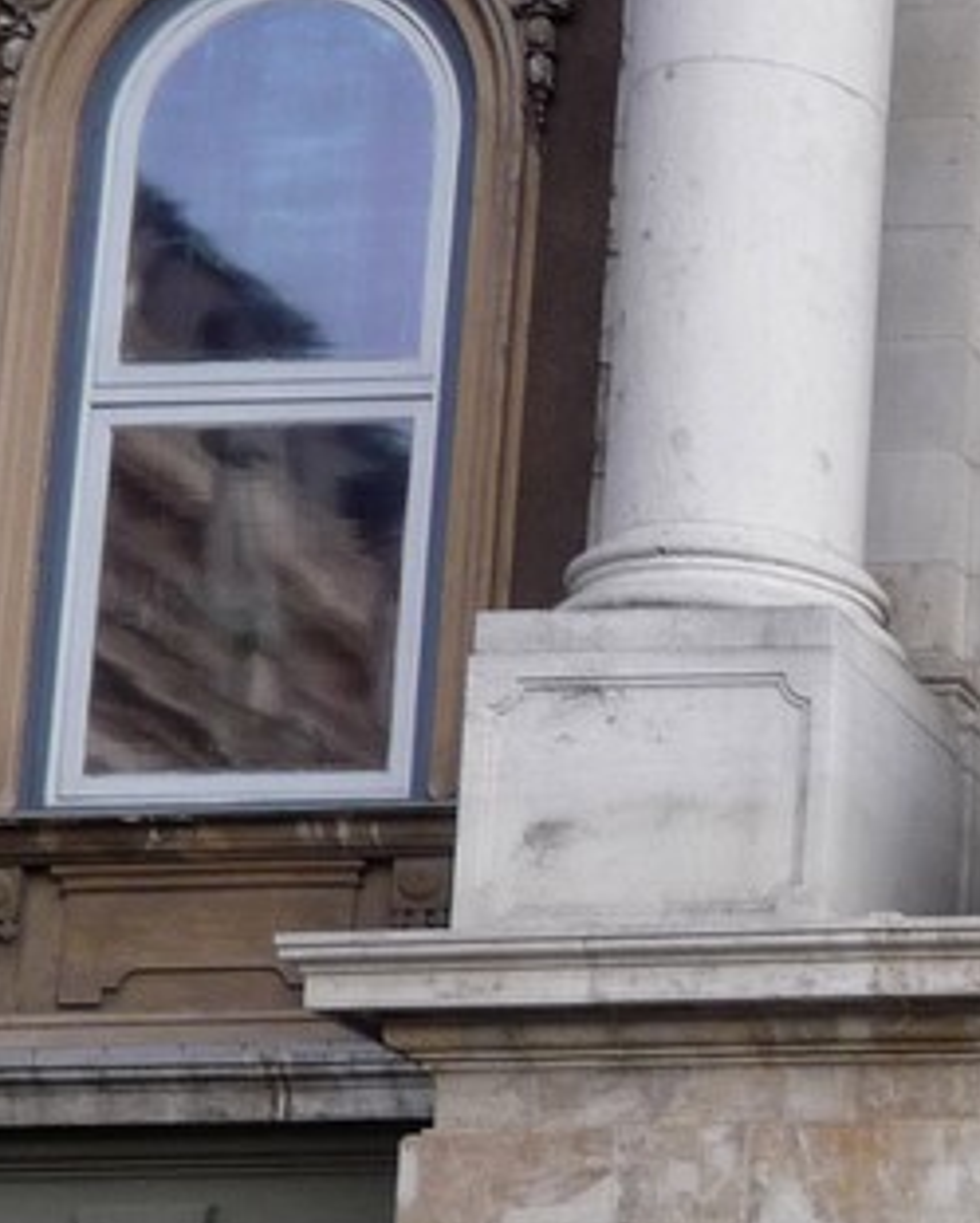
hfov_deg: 11.5
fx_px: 4095
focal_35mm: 113
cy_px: 1325
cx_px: 2255
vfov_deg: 16.5
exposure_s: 1/250
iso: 100
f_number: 3.4
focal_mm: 5.3
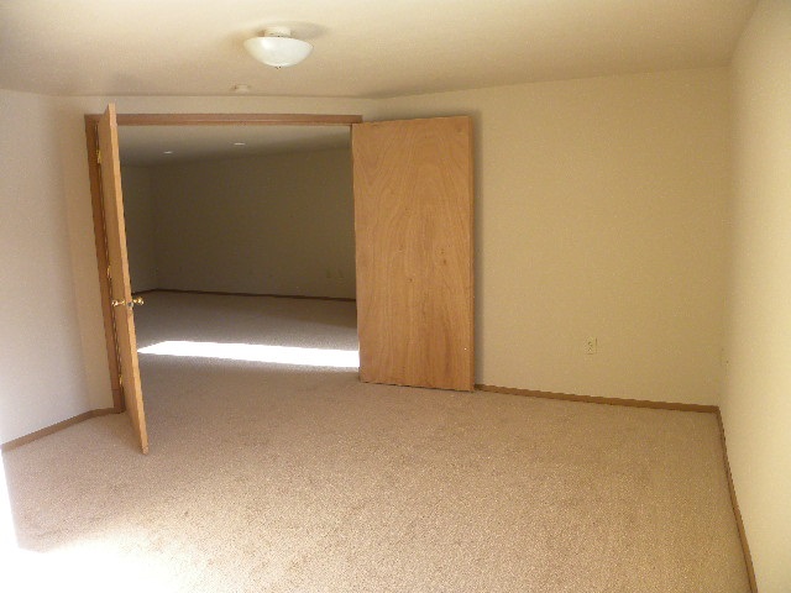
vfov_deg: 53.1
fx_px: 594
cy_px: 296
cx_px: 396
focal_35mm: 26
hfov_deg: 67.3
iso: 71
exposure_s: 1/66
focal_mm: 4.6
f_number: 2.8
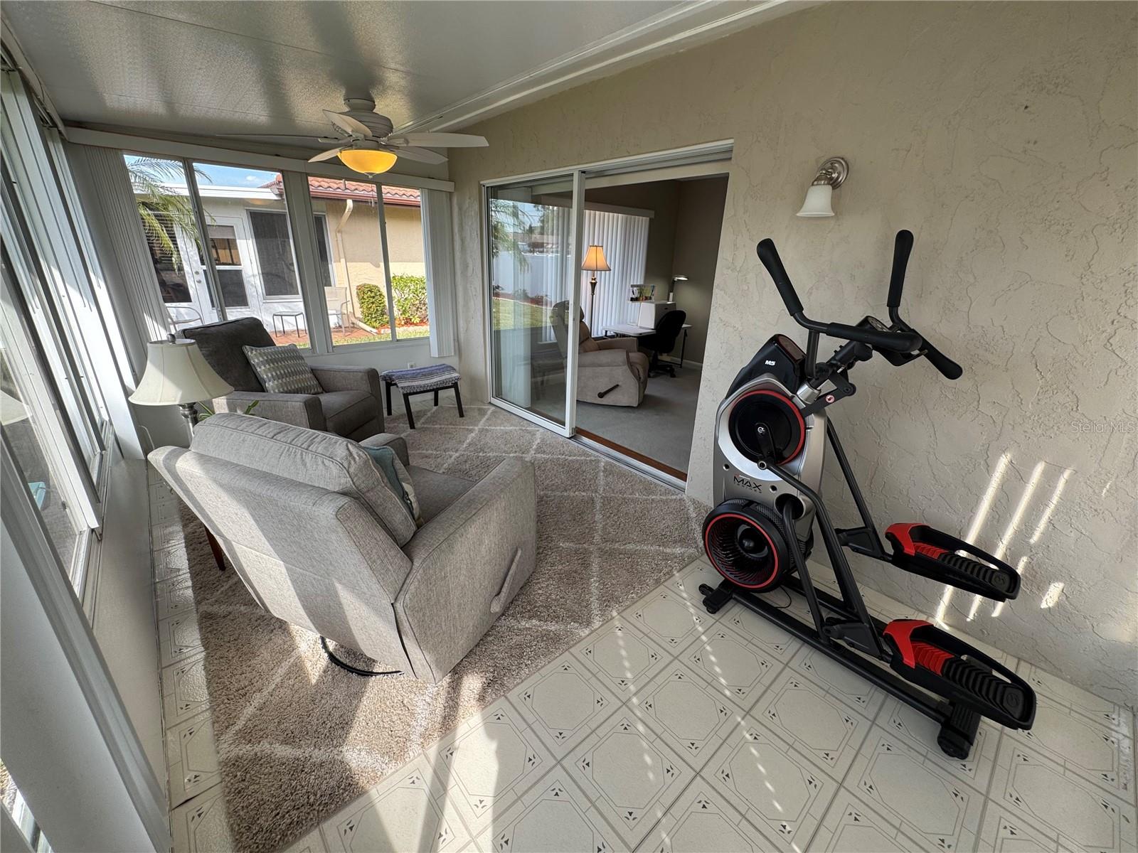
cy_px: 426
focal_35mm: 14
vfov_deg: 85.7
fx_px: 460
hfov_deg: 102.1
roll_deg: -2.5
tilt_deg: -20.8
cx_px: 569
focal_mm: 2.22
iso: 40
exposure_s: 1/158
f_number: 2.2
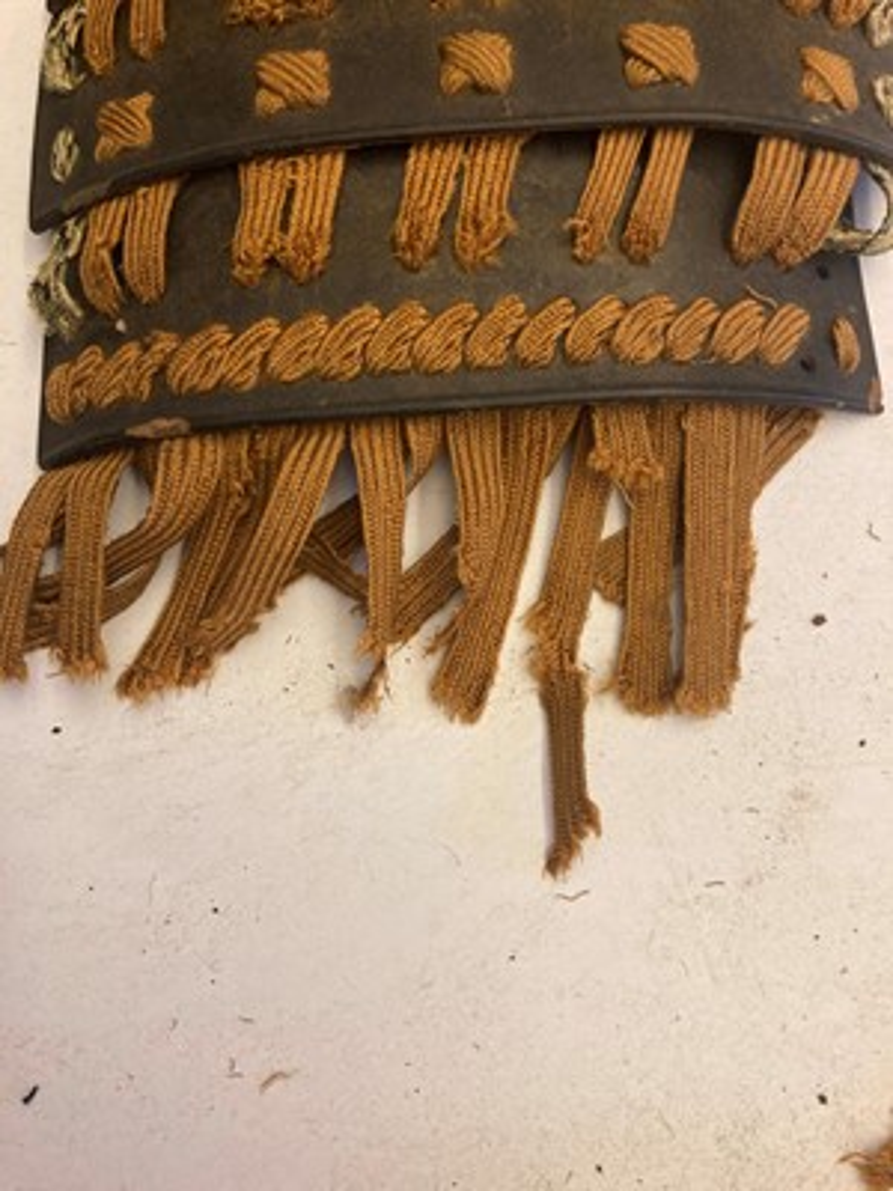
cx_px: 446
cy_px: 596
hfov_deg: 49.7
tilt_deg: -77.8
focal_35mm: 28
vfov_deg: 63.4
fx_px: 963
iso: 125
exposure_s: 1/50
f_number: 1.8
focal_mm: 3.99
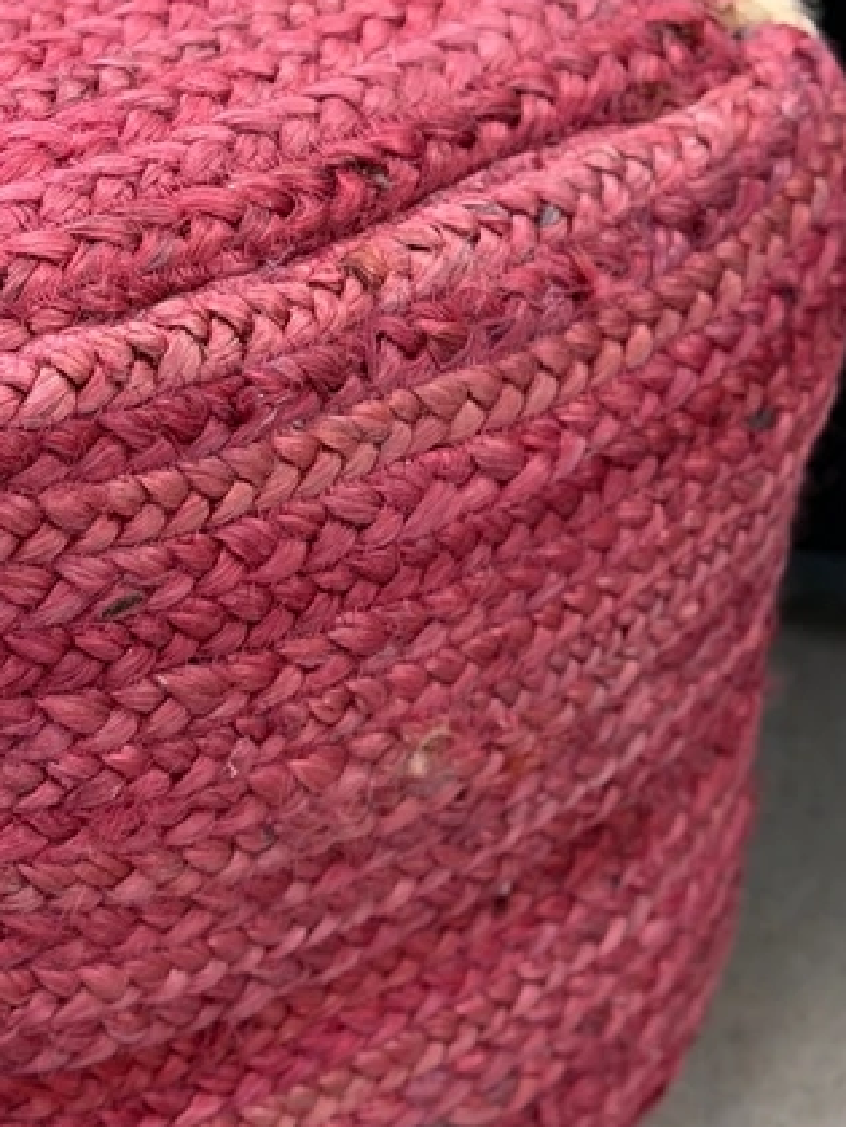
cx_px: -132
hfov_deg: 12.4
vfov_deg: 16.8
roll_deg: +1.3
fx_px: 3813
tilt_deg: -37.6
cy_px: 502
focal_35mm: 117
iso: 200
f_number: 1.8
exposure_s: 1/50
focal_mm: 6.8
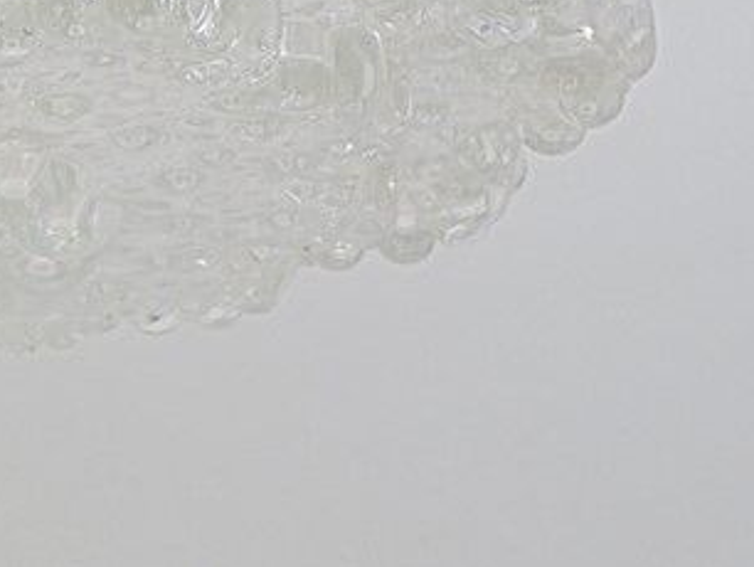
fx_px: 2180
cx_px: -168
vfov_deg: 14.2
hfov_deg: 18.5
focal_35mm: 100
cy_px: -186
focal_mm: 6.1
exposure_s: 1/200
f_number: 4
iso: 100
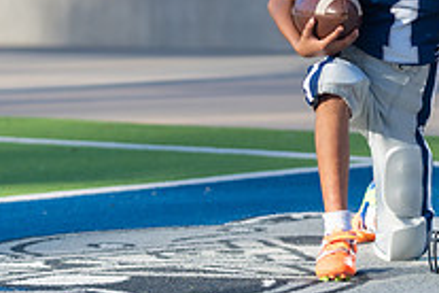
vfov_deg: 6.0
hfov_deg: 9.0
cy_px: 37
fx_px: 2768
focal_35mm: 227
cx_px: 390
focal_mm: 81
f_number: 3.2
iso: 100
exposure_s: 1/500
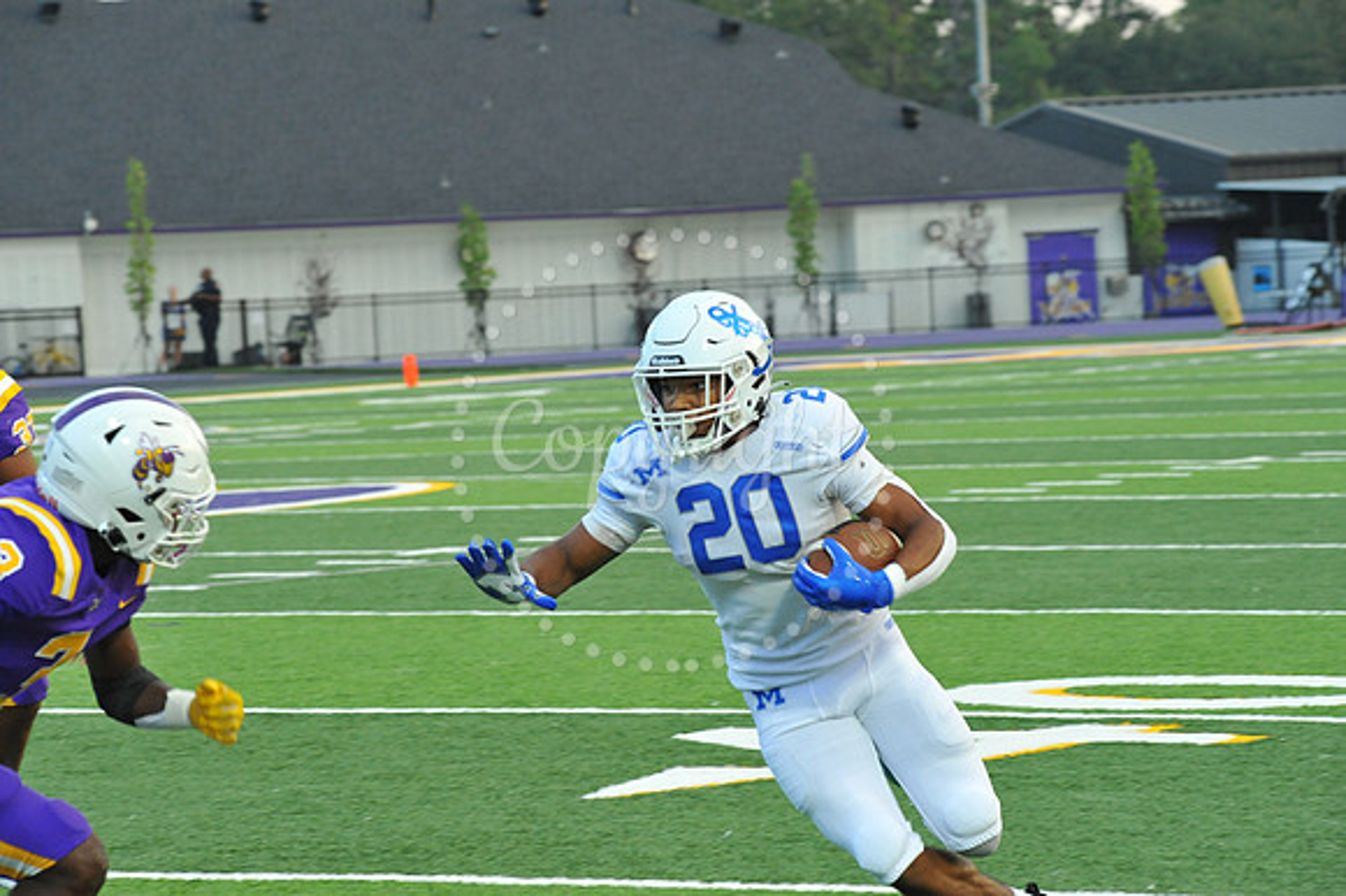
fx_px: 5792
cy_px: 448
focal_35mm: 155
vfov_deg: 8.8
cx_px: 673
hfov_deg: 13.3
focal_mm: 155
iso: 2000
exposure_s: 1/320
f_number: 8
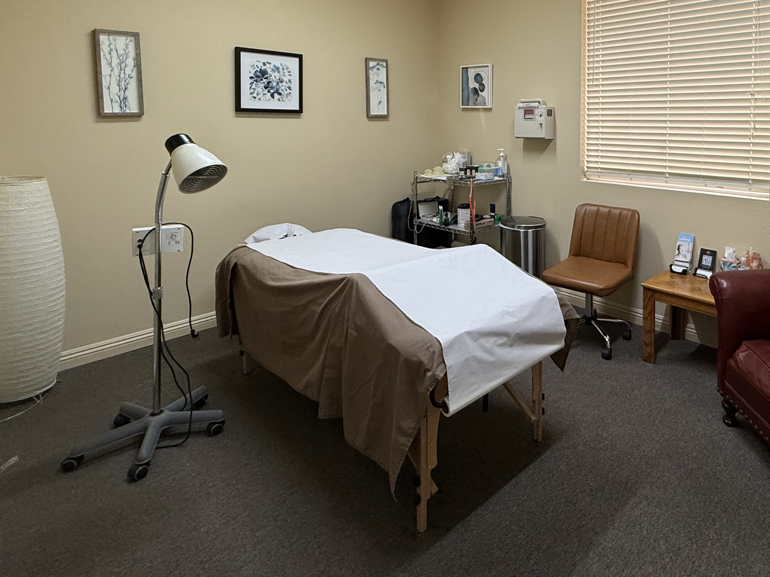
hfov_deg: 72.7
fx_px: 489
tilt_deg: -2.3
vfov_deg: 57.7
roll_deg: -0.3
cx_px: 546
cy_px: 139
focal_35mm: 22
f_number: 2.2
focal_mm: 2.22
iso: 250
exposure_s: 1/60
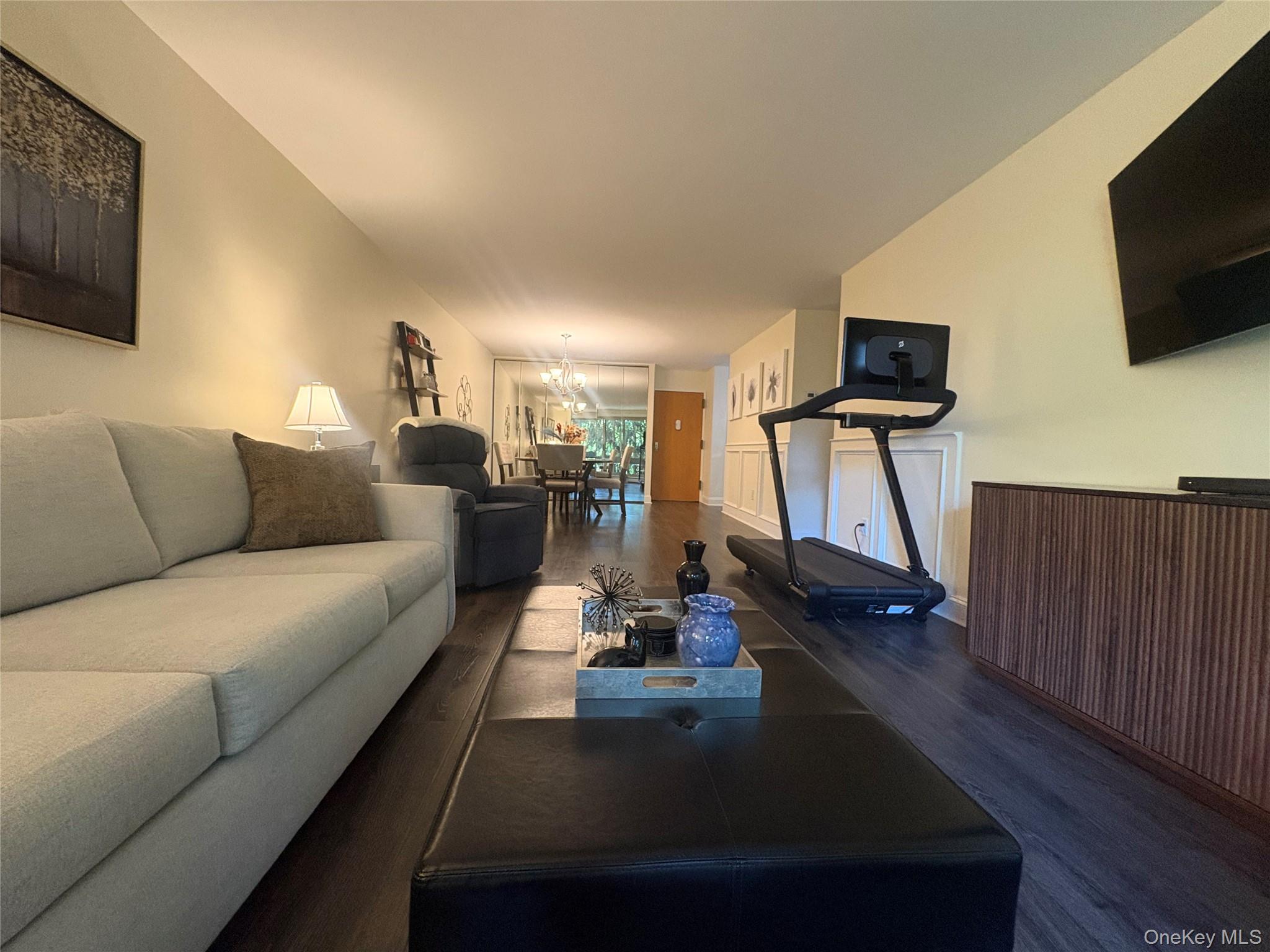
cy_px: 476
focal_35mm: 14
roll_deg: -1.3
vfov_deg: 85.7
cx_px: 635
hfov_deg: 102.1
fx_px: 514
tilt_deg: -1.8
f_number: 2.2
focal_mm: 2.22
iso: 500
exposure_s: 1/60
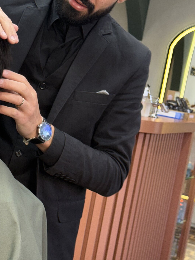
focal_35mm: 81
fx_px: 608
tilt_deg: -5.1
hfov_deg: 18.0
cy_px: 121
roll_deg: -10.3
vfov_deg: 24.1
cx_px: 37
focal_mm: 6.76
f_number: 1.78
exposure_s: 1/120
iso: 80
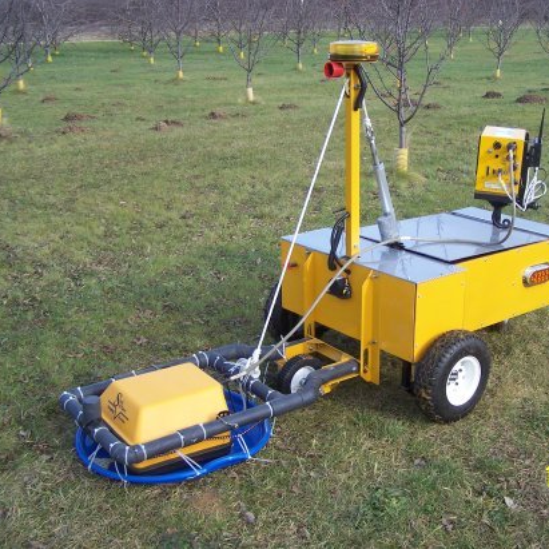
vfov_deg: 37.6
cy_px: 274
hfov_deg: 37.2
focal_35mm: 45
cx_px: 358
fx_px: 807
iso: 80
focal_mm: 6.3
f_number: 2.8
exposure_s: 1/500
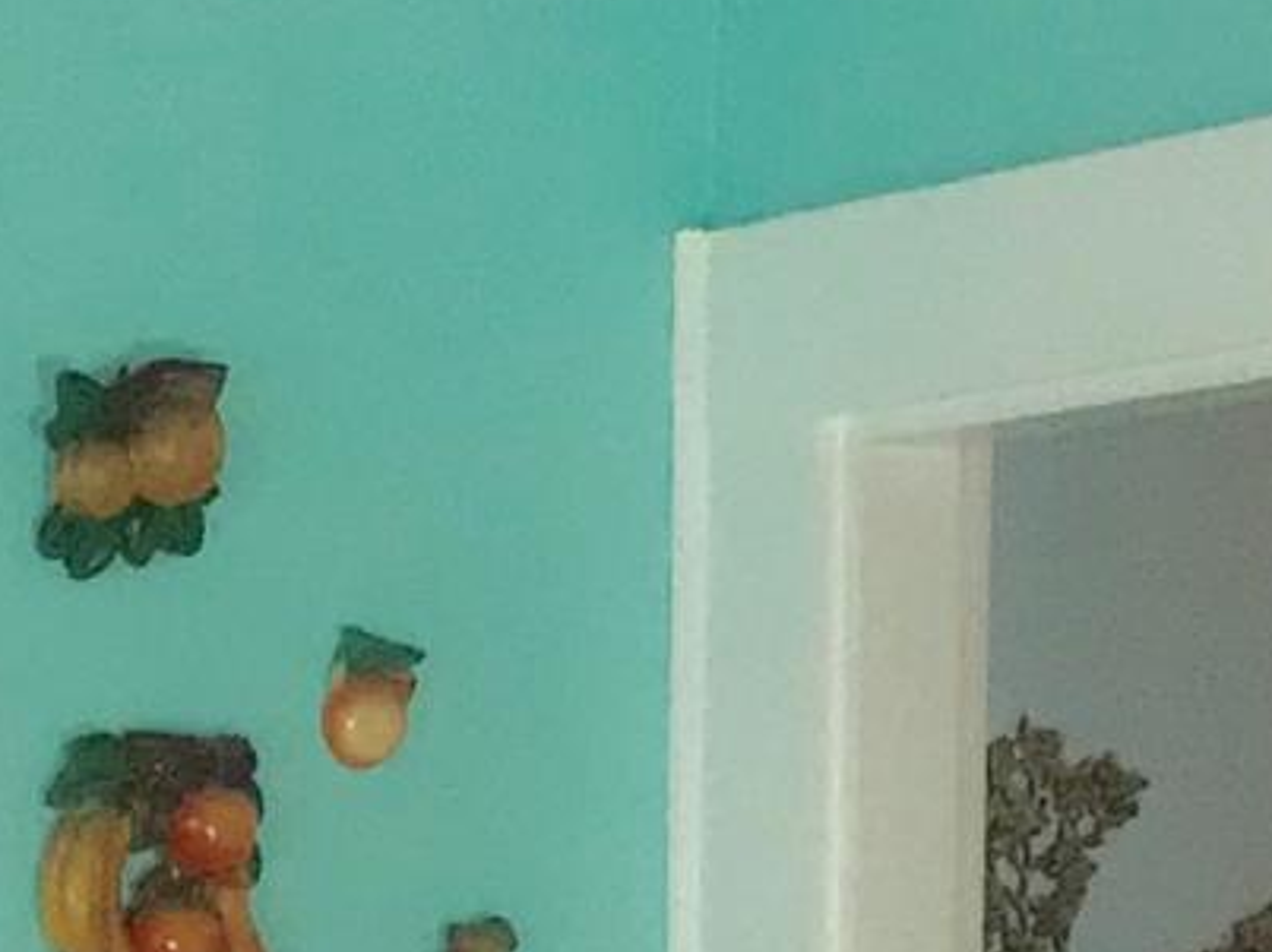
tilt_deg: -9.2
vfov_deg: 6.6
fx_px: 7675
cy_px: 2647
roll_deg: +0.4
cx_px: -946
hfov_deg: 9.1
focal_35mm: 209
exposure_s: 1/120
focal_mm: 3.99
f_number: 1.8
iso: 40
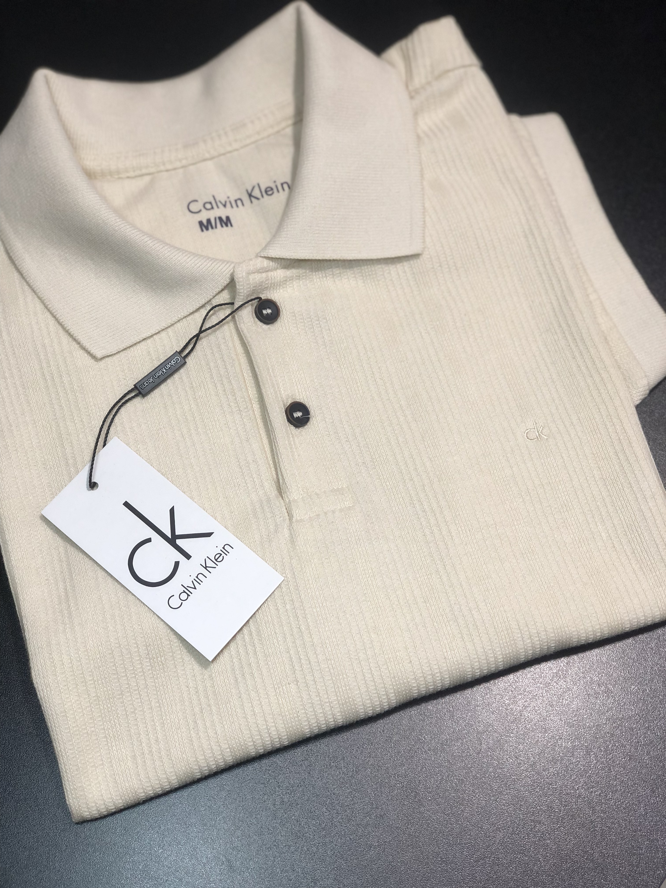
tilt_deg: -68.7
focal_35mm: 52
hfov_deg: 28.0
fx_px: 1334
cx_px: 333
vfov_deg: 36.8
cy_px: 444
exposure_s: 1/60
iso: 32
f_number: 2.4
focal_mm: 6
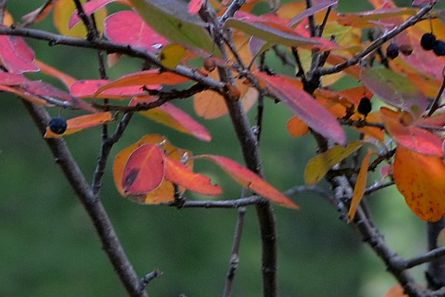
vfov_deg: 3.3
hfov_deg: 4.9
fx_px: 5168
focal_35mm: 418
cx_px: -240
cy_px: -39
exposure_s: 1/80
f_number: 5.6
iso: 200
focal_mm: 70
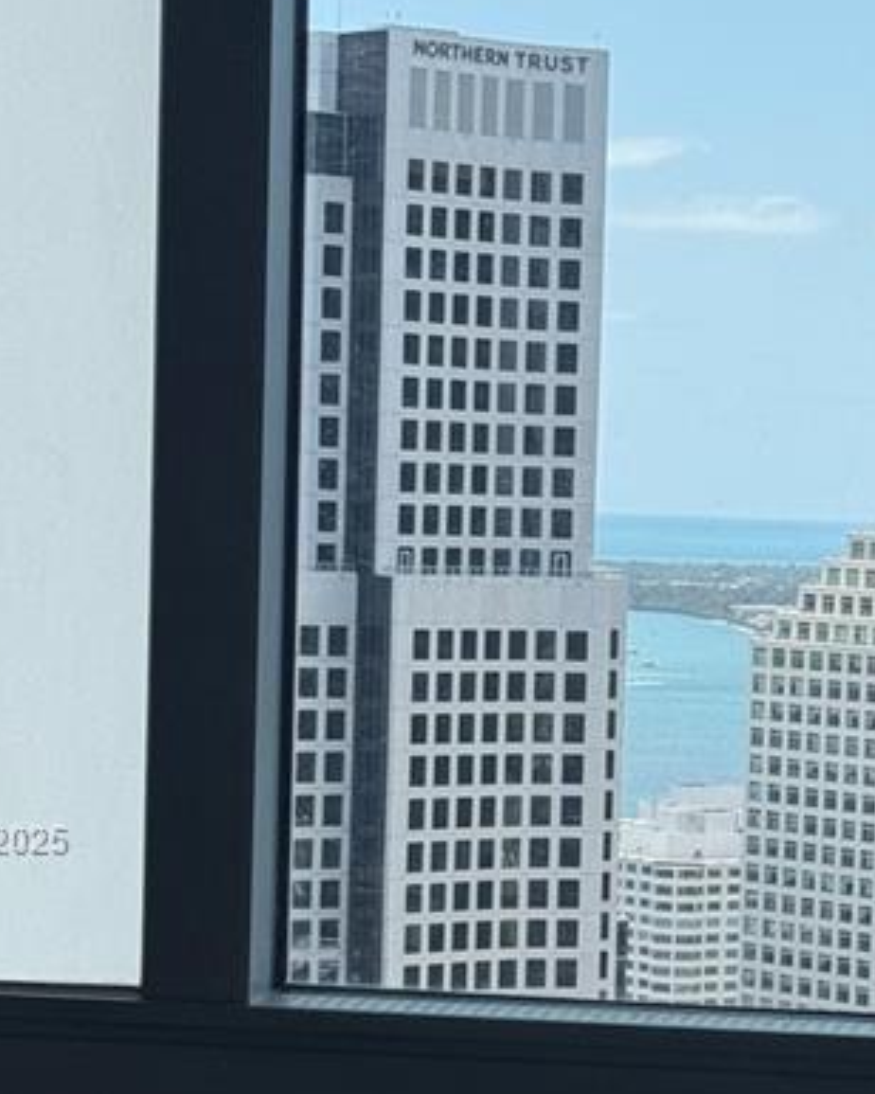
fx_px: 4726
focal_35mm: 146
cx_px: 824
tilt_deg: -3.3
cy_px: 841
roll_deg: -2.1
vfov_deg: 13.2
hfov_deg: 10.5
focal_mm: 6.76
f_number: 1.78
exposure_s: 1/2273
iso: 80
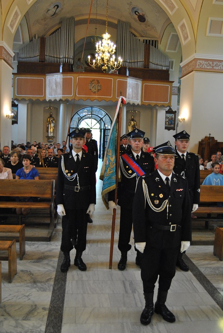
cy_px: 166
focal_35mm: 34
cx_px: 112
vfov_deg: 55.0
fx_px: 319
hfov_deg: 38.5
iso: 800
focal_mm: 23
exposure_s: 1/50
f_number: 3.8
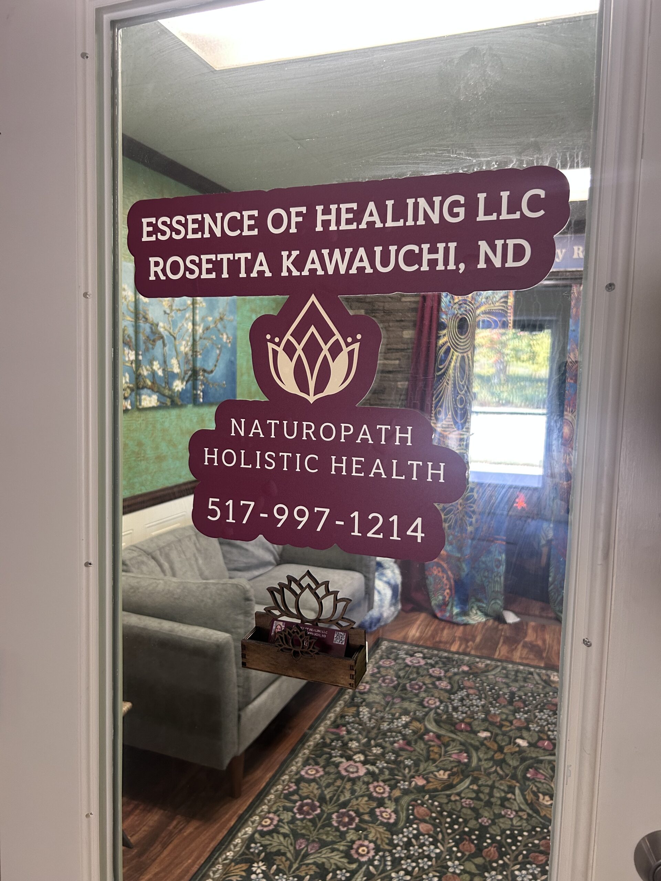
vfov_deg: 67.3
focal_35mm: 26
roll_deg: -0.7
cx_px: 330
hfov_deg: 53.1
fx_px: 662
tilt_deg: -3.9
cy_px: 440
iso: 160
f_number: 1.5
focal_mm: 5.7
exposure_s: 1/60
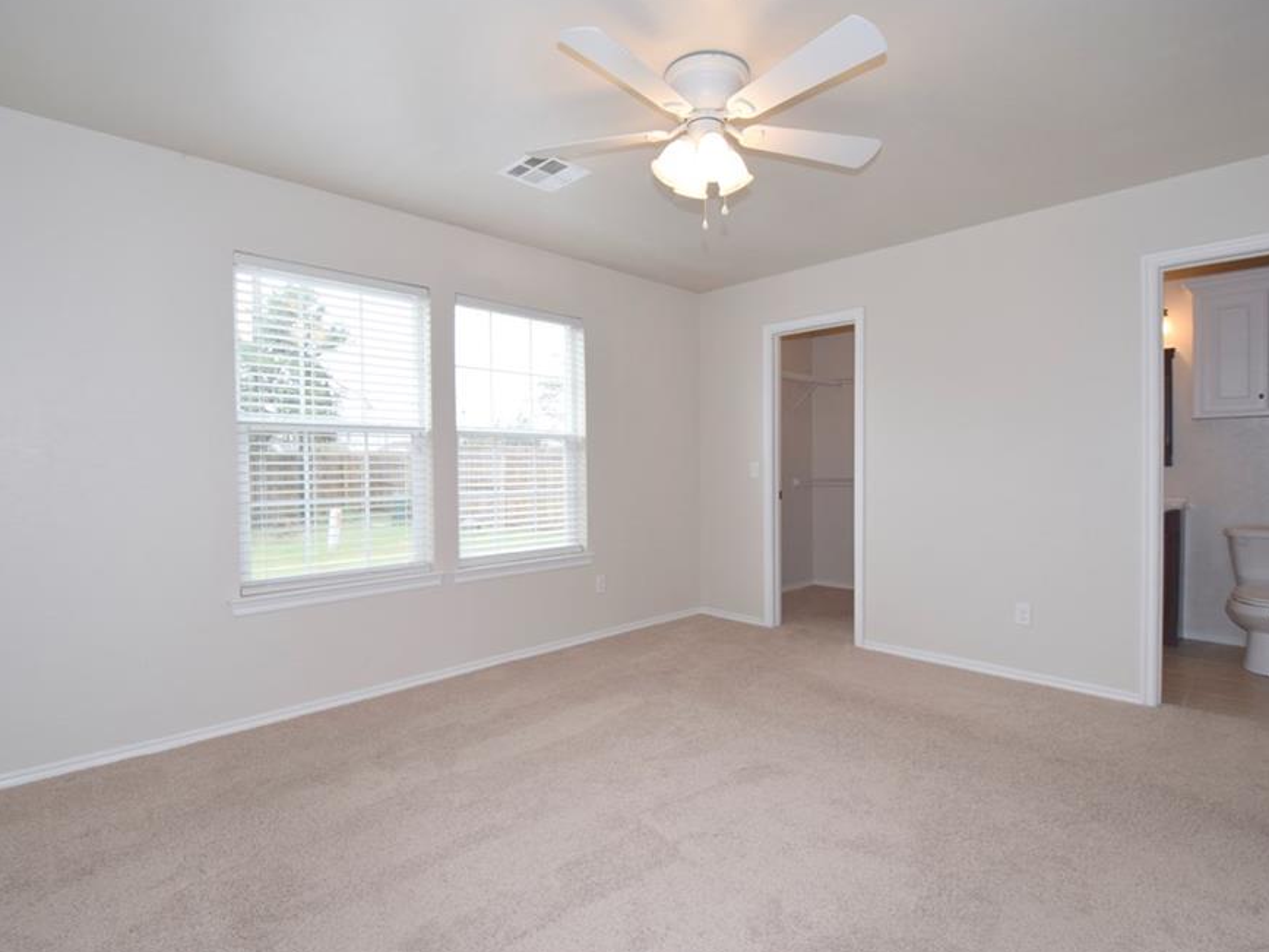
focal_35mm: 17
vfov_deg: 74.7
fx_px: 623
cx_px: 630
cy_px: 465
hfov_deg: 91.0
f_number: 5.6
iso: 400
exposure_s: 1/125
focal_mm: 10
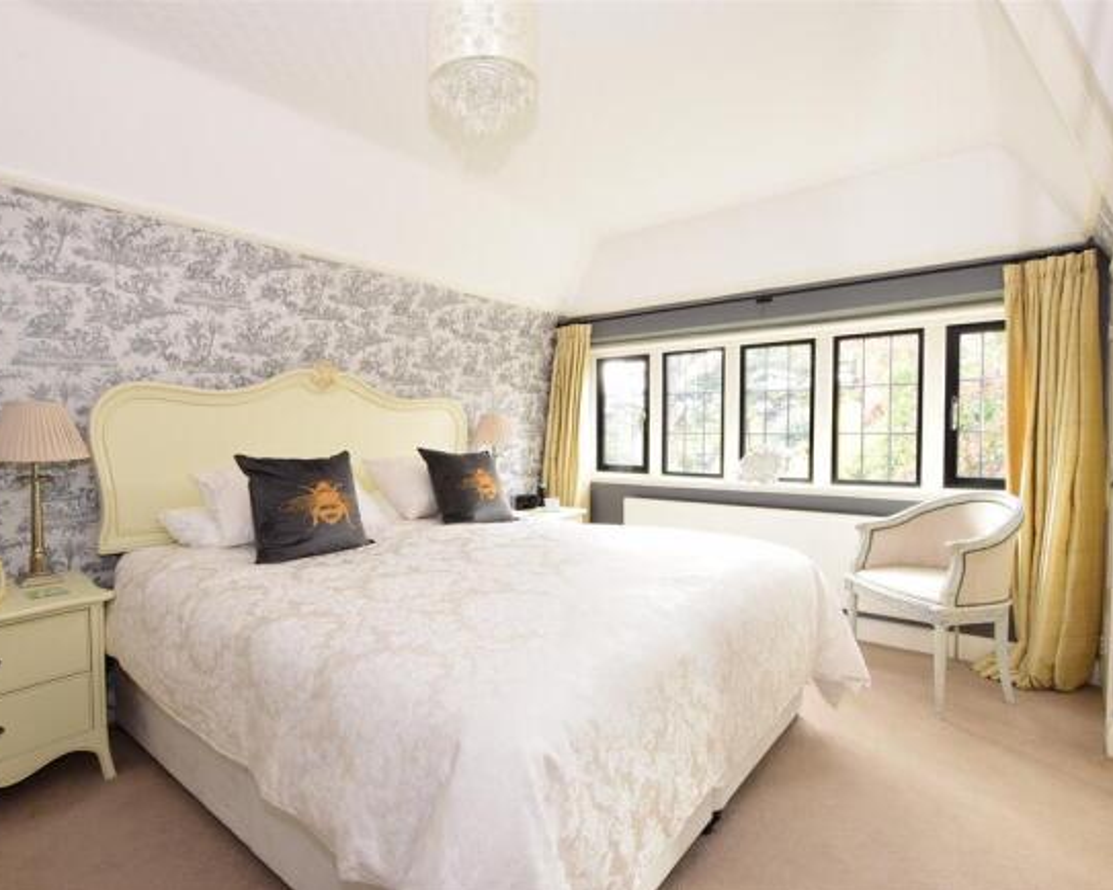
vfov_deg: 76.9
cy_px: 446
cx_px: 510
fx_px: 560
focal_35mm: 17
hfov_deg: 89.5
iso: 400
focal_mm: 10
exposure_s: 1/3
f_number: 13
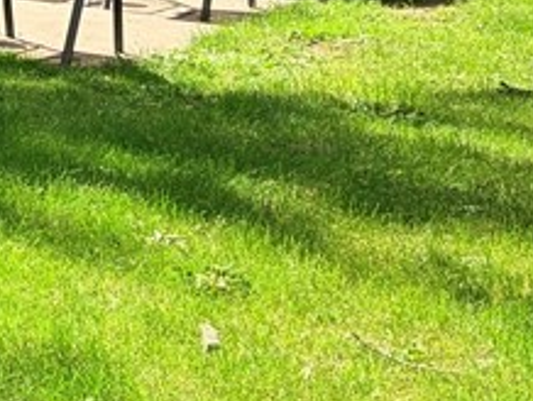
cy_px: -205
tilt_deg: -1.2
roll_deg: -0.5
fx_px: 1881
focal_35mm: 122
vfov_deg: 11.6
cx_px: -494
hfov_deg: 13.9
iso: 64
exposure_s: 1/1587
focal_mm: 5.96
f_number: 1.6
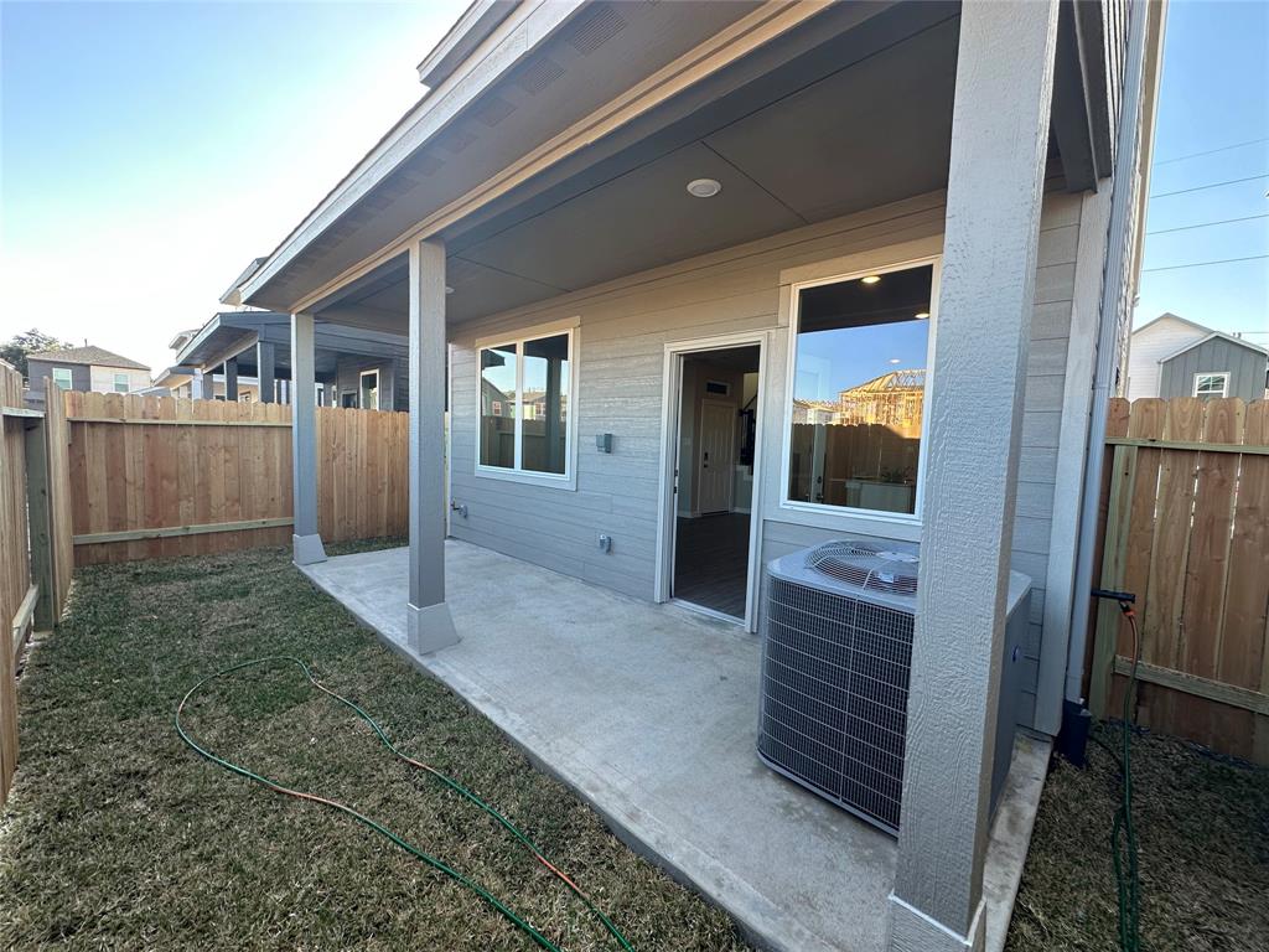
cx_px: 634
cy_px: 476
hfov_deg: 102.1
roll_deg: -1.7
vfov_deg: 85.7
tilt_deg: -3.6
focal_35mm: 14
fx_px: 513
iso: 40
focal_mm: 2.22
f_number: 2.2
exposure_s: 1/160
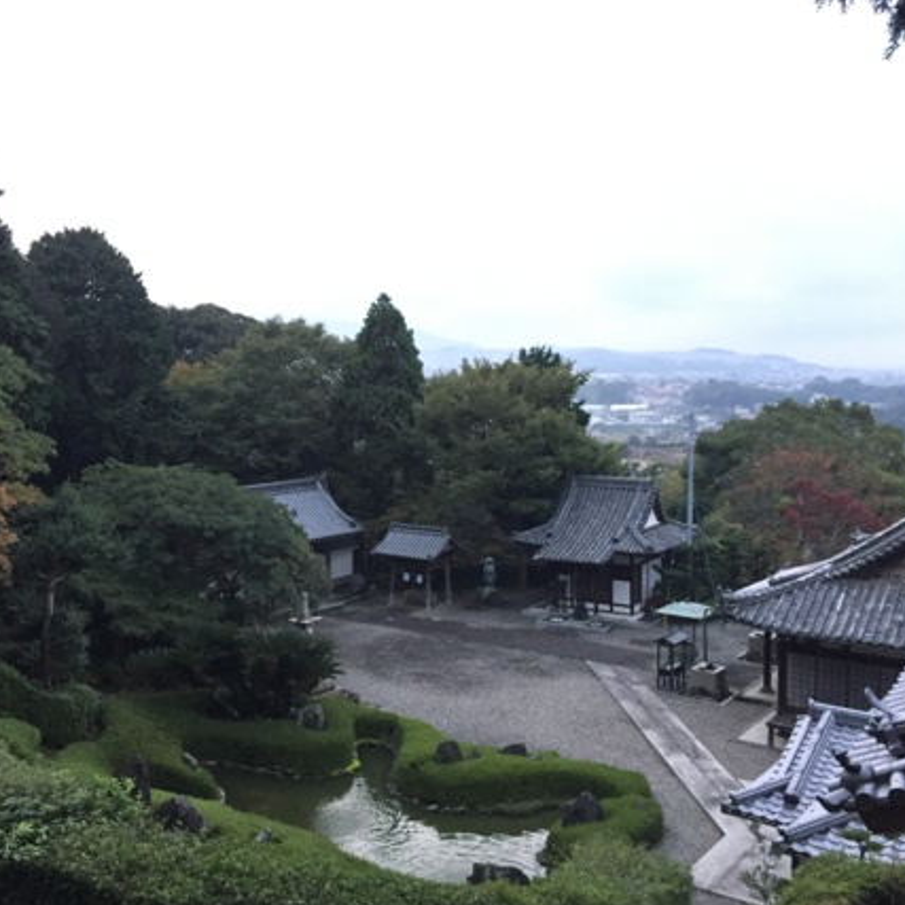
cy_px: 456
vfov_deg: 46.0
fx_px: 1065
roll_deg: +0.4
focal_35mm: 36
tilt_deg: -5.6
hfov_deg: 46.0
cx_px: 415
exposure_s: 1/30
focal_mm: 4.15
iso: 200
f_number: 2.2
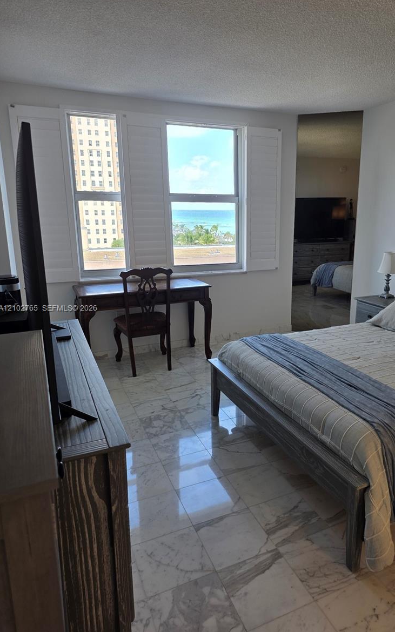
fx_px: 431
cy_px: 309
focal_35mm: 25
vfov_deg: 72.5
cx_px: 240
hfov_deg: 48.9
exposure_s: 1/120
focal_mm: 6.25
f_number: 1.7
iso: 40
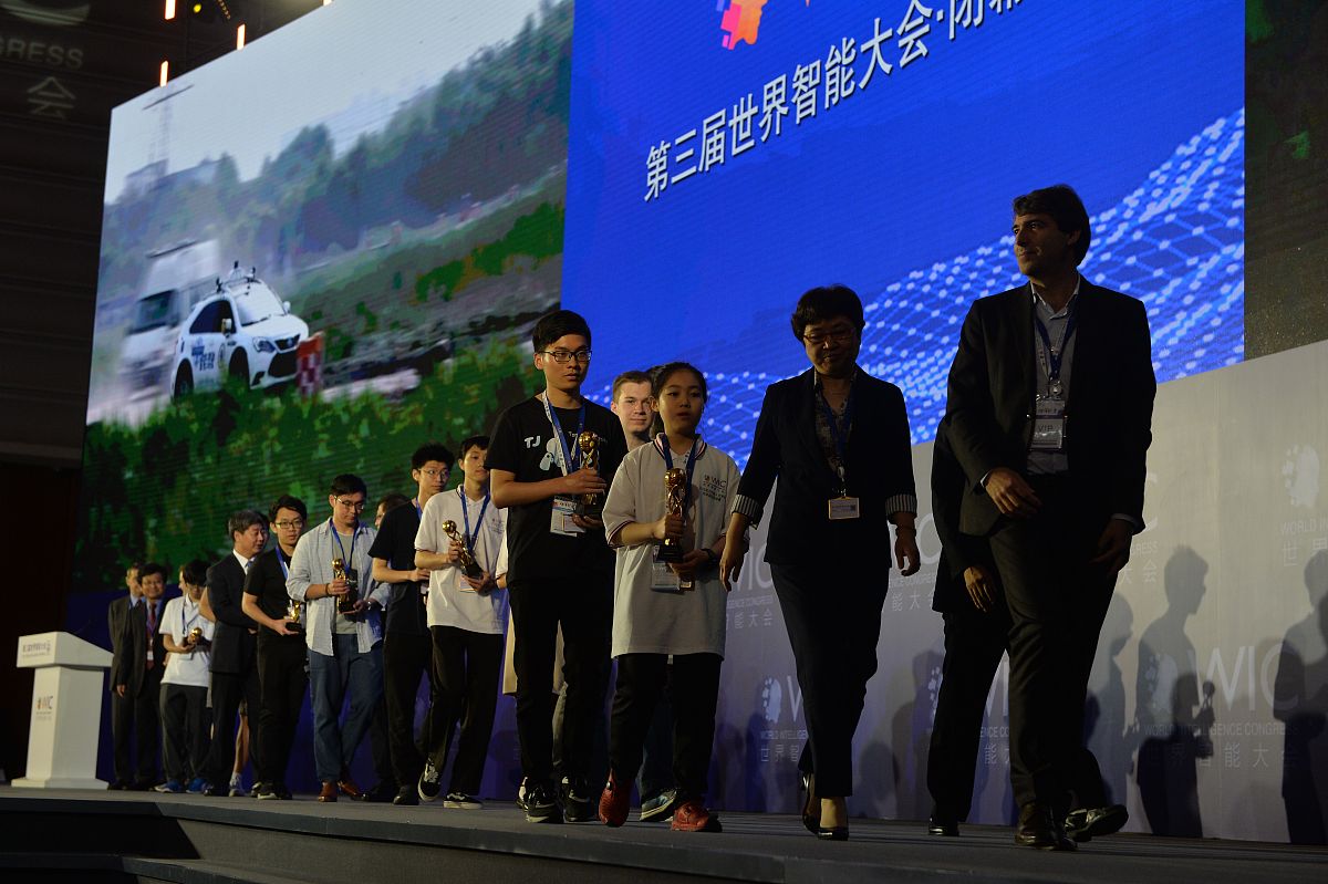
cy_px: 442
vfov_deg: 21.9
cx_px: 664
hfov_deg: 32.4
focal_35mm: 62
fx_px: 2286
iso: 1250
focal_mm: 62
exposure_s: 1/320
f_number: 4.5
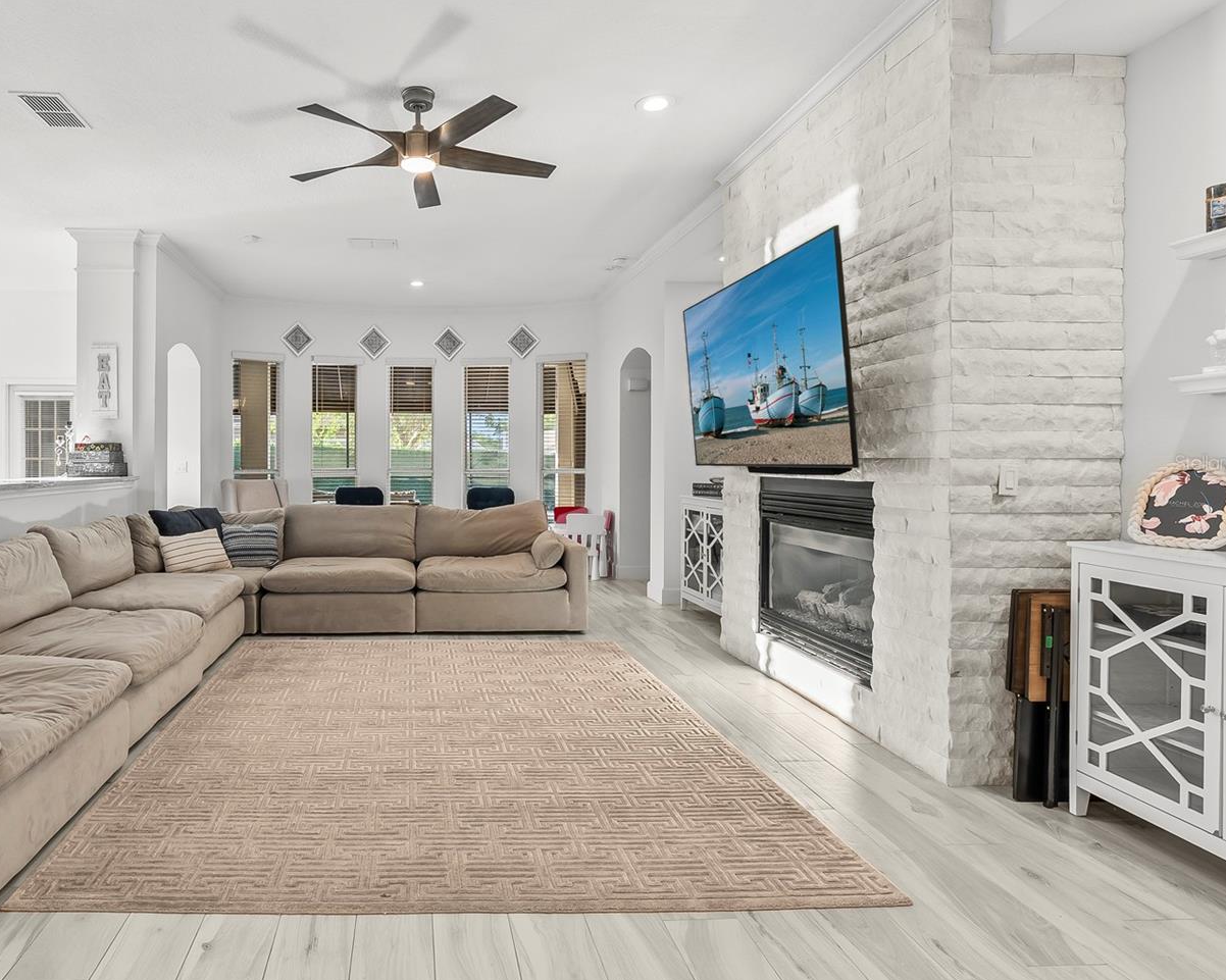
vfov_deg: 68.0
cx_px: 450
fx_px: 726
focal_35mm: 20
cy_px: 462
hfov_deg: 78.7
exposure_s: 1/1.25
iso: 100
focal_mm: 16
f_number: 8
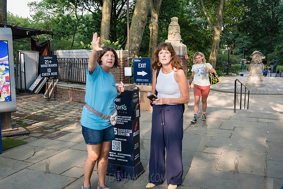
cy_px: 94
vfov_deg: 36.8
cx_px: 142
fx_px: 284
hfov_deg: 53.0
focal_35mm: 36
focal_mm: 32
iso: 2000
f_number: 3.2
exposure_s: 1/2500
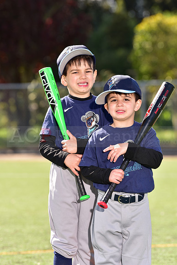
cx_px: 88
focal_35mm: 170
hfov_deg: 8.1
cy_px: 132
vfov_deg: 12.1
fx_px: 1253
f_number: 5
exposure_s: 1/200
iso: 80
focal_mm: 170
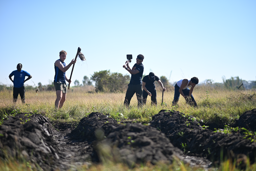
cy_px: 86
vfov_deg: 16.1
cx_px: 128
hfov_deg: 23.9
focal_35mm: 85
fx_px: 604
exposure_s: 1/6400
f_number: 2
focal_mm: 85
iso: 200
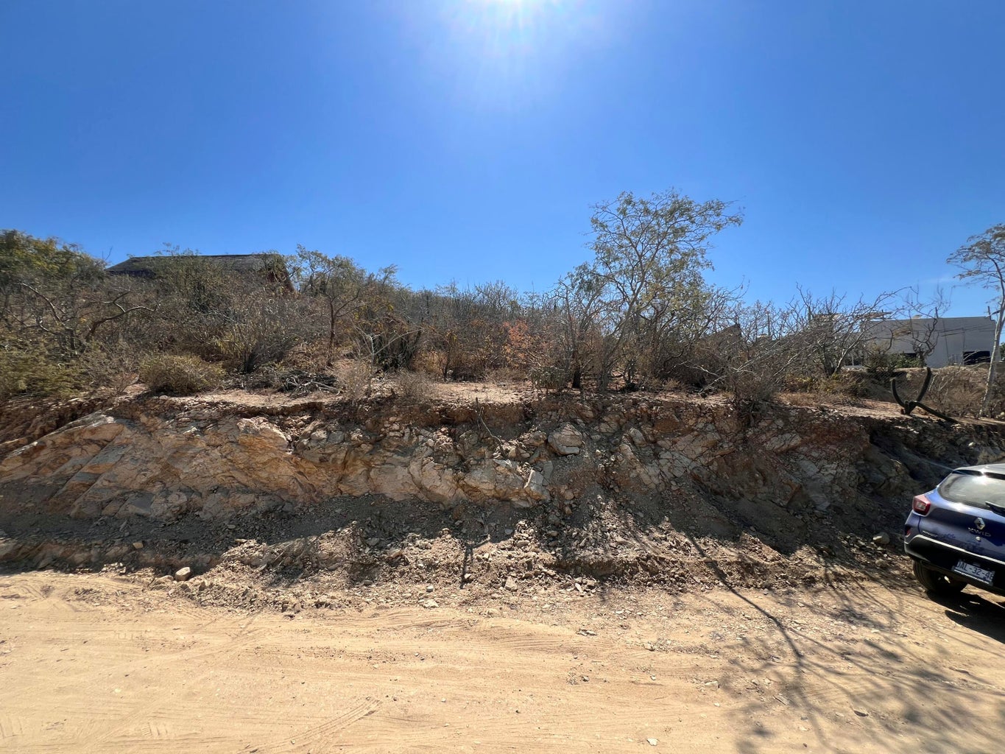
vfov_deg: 89.9
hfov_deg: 106.2
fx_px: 377
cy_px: 377
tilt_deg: +6.3
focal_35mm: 13
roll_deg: +2.5
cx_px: 502
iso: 32
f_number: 1.8
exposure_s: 1/1908
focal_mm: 1.57
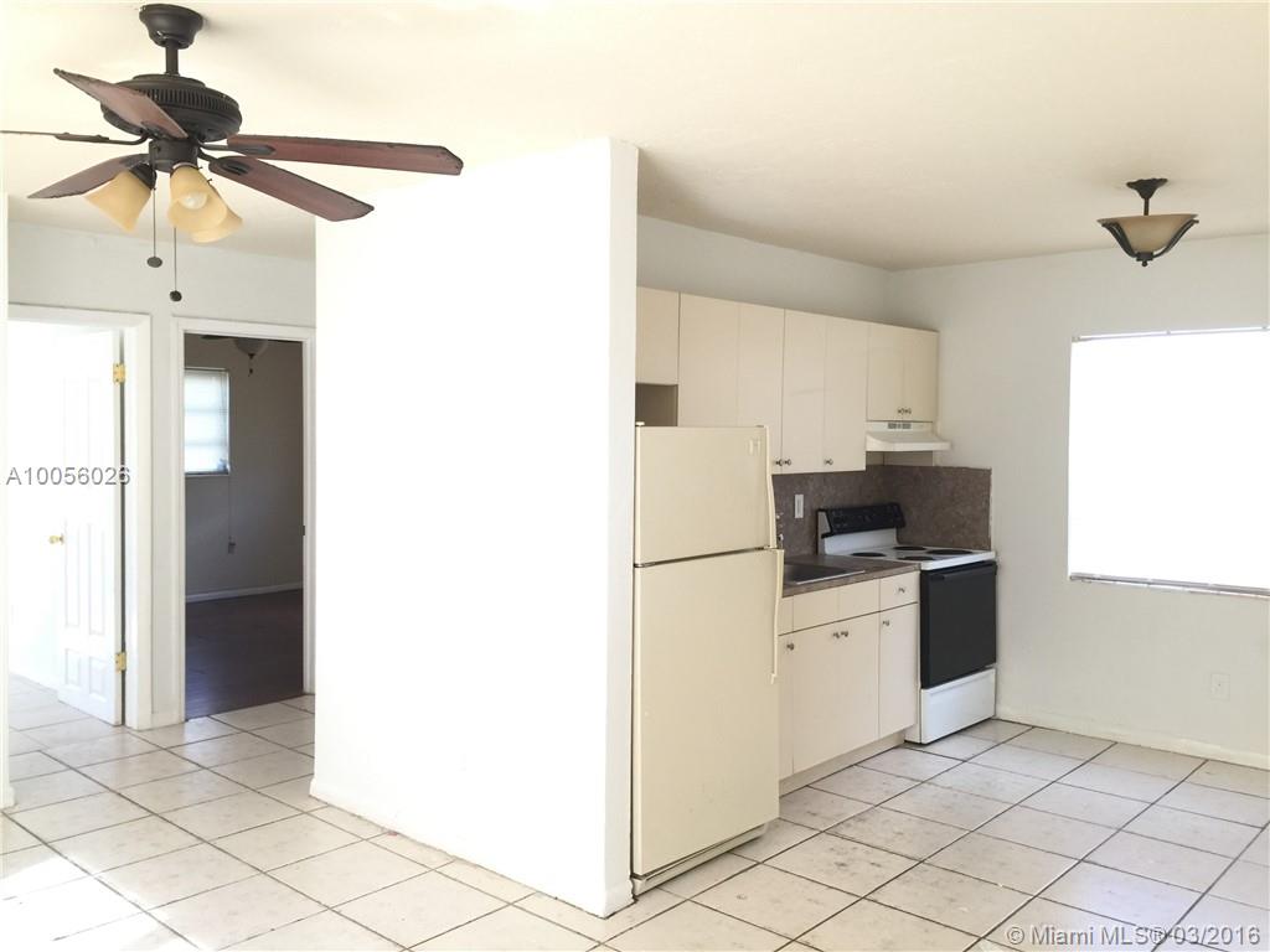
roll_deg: -0.8
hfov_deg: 61.7
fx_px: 1064
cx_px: 635
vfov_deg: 48.2
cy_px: 476
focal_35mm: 29
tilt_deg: -1.3
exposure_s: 1/30
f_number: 2.2
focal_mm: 4.15
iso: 40
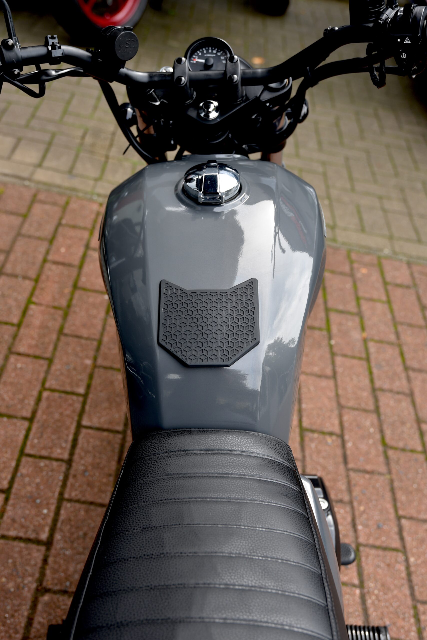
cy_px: 320
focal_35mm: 46
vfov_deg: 42.7
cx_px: 214
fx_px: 818
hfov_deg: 29.3
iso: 100
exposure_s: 1/100
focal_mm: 46
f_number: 5
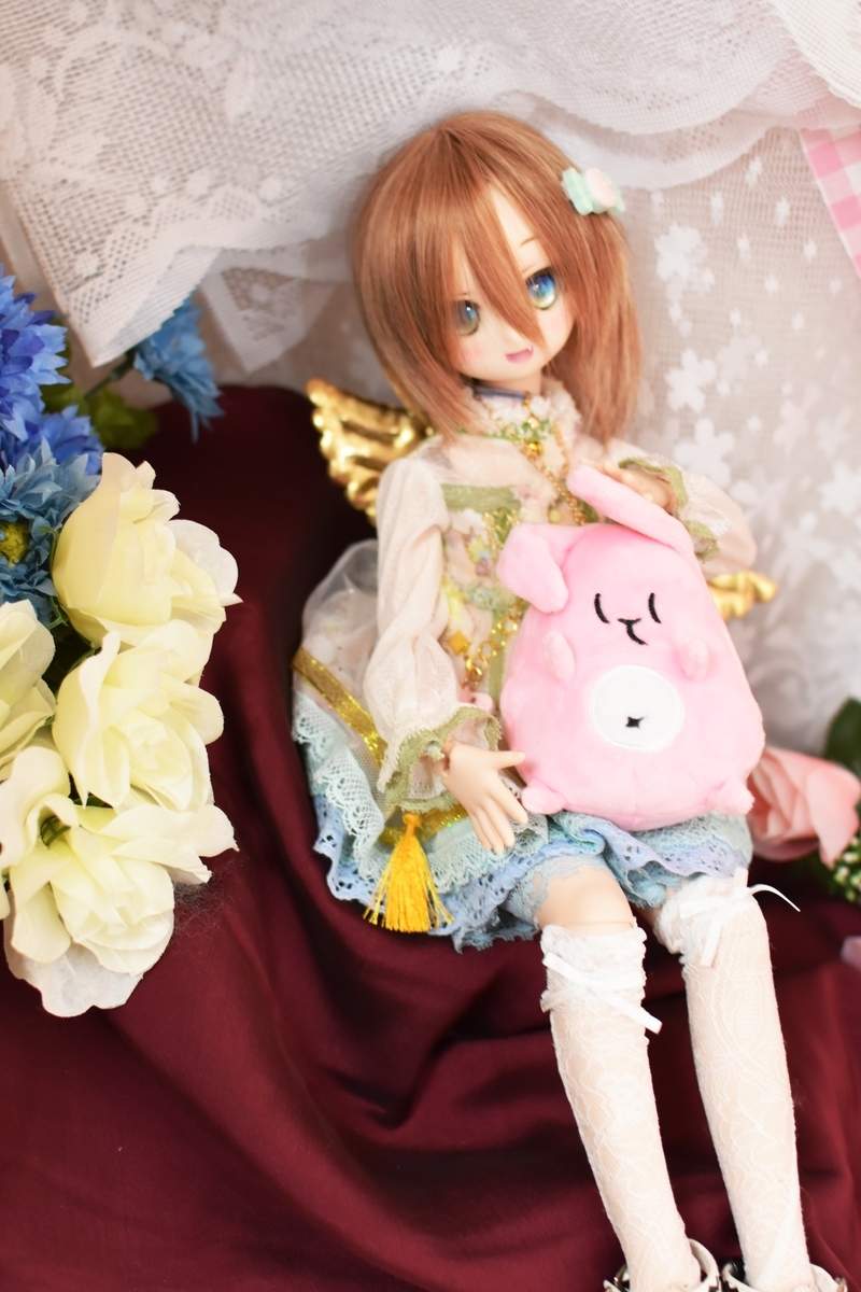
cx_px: 430
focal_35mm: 52
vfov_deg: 37.9
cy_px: 646
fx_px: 1883
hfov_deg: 25.8
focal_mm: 35
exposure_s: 1/60
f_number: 2.5
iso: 800
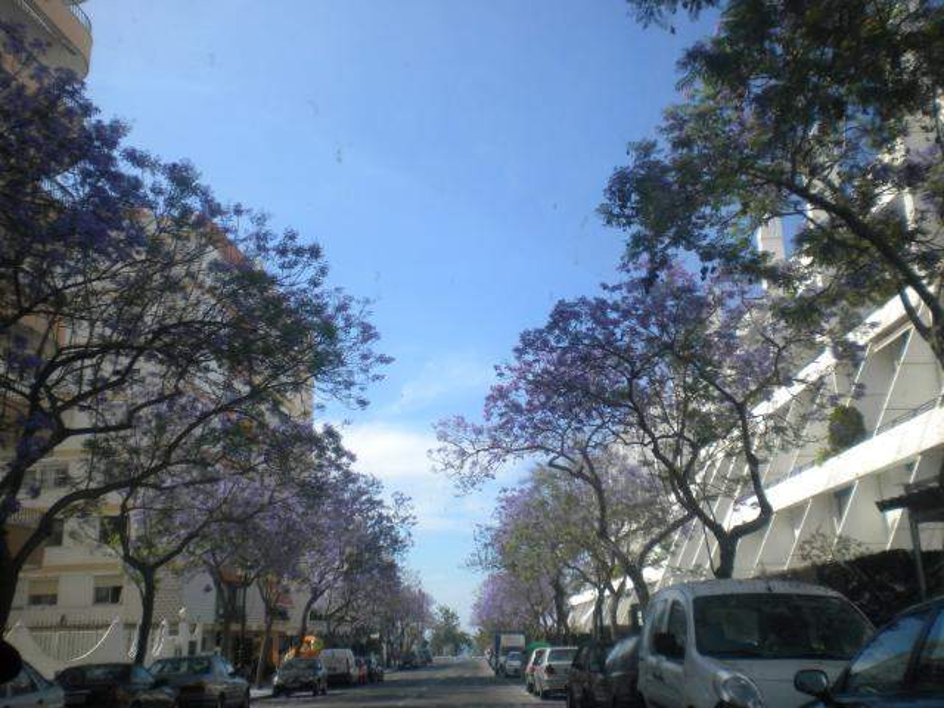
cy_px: 354
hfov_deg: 52.6
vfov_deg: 40.7
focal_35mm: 35
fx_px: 954
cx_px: 472
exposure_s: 1/482
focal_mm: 6.3
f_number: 4.6
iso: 80
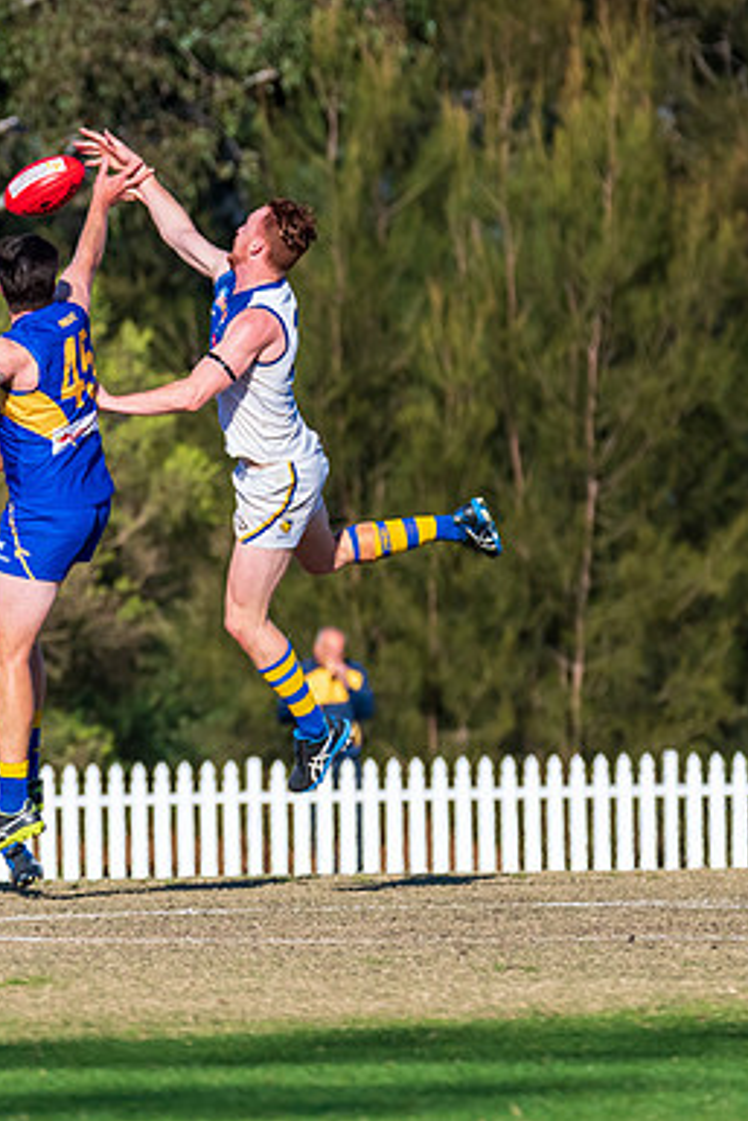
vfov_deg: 2.5
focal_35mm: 834
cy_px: 361
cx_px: 130
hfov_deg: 1.7
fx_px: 25968
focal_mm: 400
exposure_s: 1/2500
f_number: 8
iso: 800
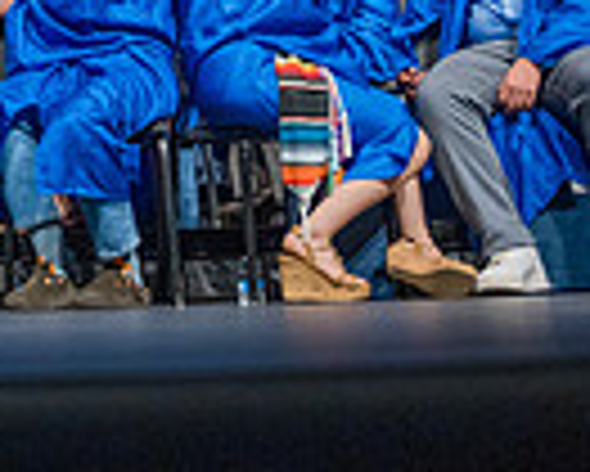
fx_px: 1747
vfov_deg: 13.9
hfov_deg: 17.8
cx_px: -203
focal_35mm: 100
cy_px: -348
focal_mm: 24
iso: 2500
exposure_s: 1/160
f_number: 2.8
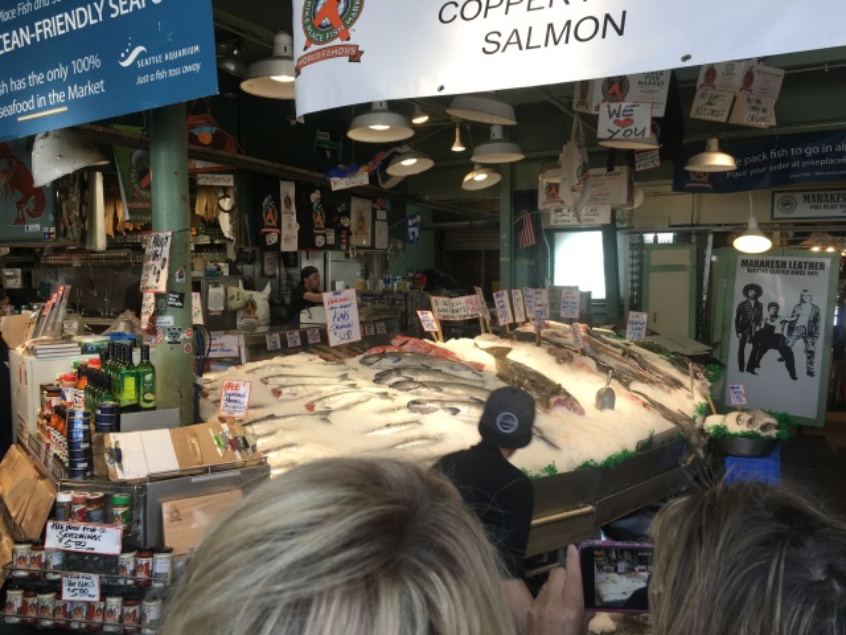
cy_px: 318
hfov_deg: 61.7
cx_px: 423
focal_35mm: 29
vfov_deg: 48.2
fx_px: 709
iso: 40
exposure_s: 1/120
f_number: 2.2
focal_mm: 4.15
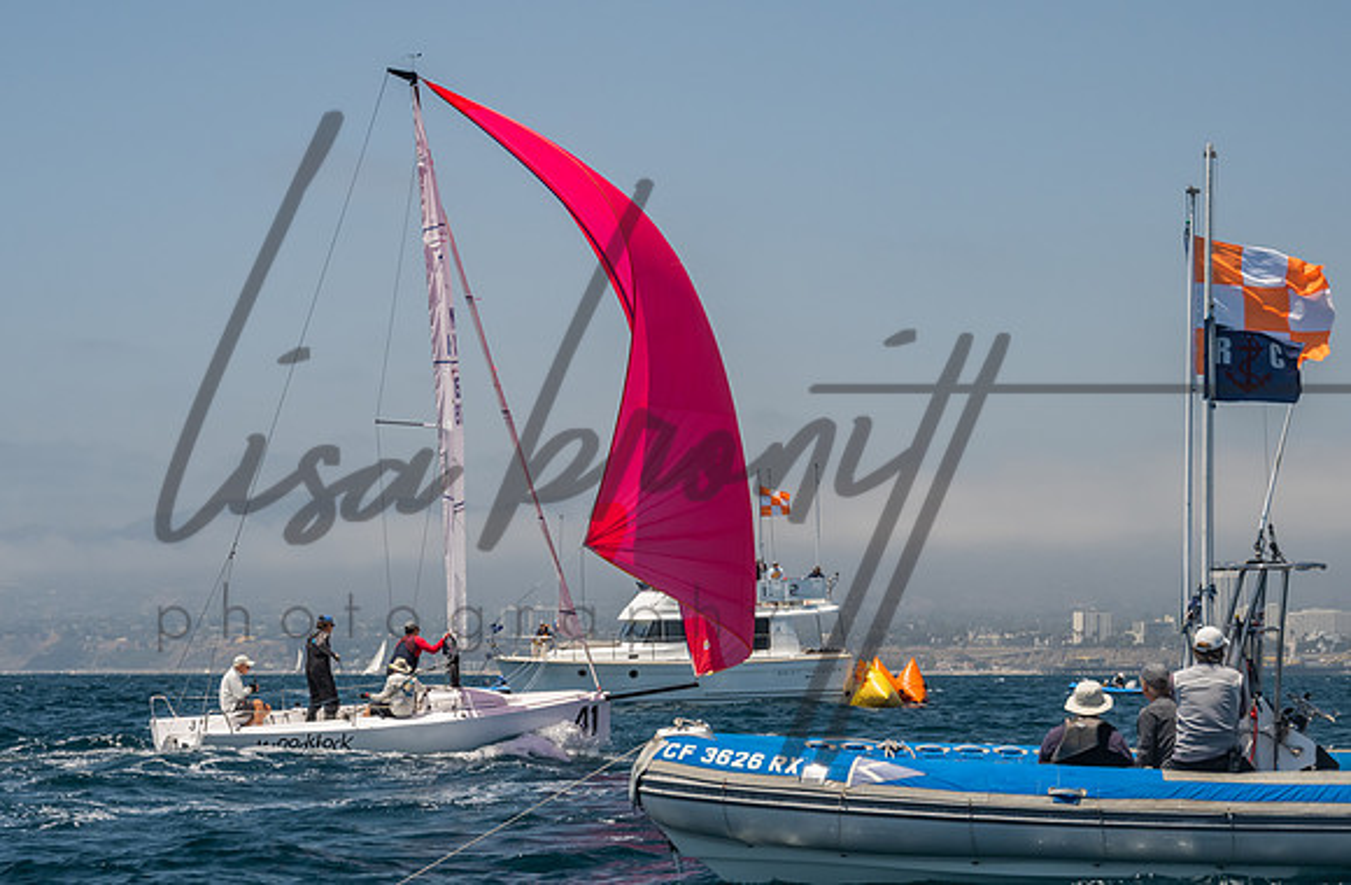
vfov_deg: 12.2
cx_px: 580
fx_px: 4141
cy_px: 353
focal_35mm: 111
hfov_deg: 18.5
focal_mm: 86
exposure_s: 1/640
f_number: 9
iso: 640
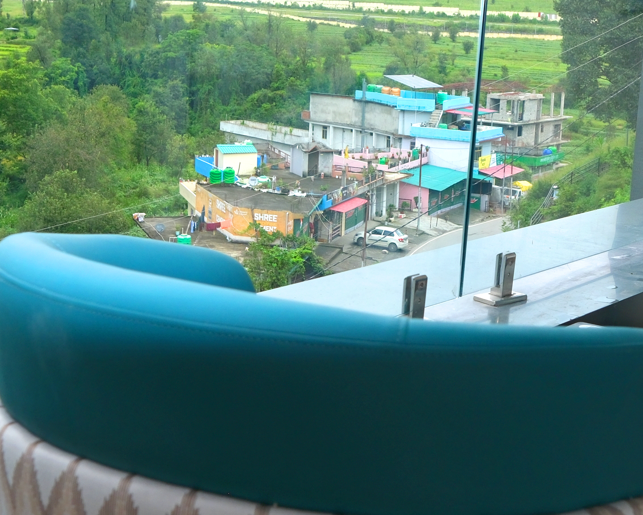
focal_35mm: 62
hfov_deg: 30.5
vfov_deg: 24.6
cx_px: 358
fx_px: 1180
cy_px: 279
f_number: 5
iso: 400
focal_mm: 16
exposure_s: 1/500
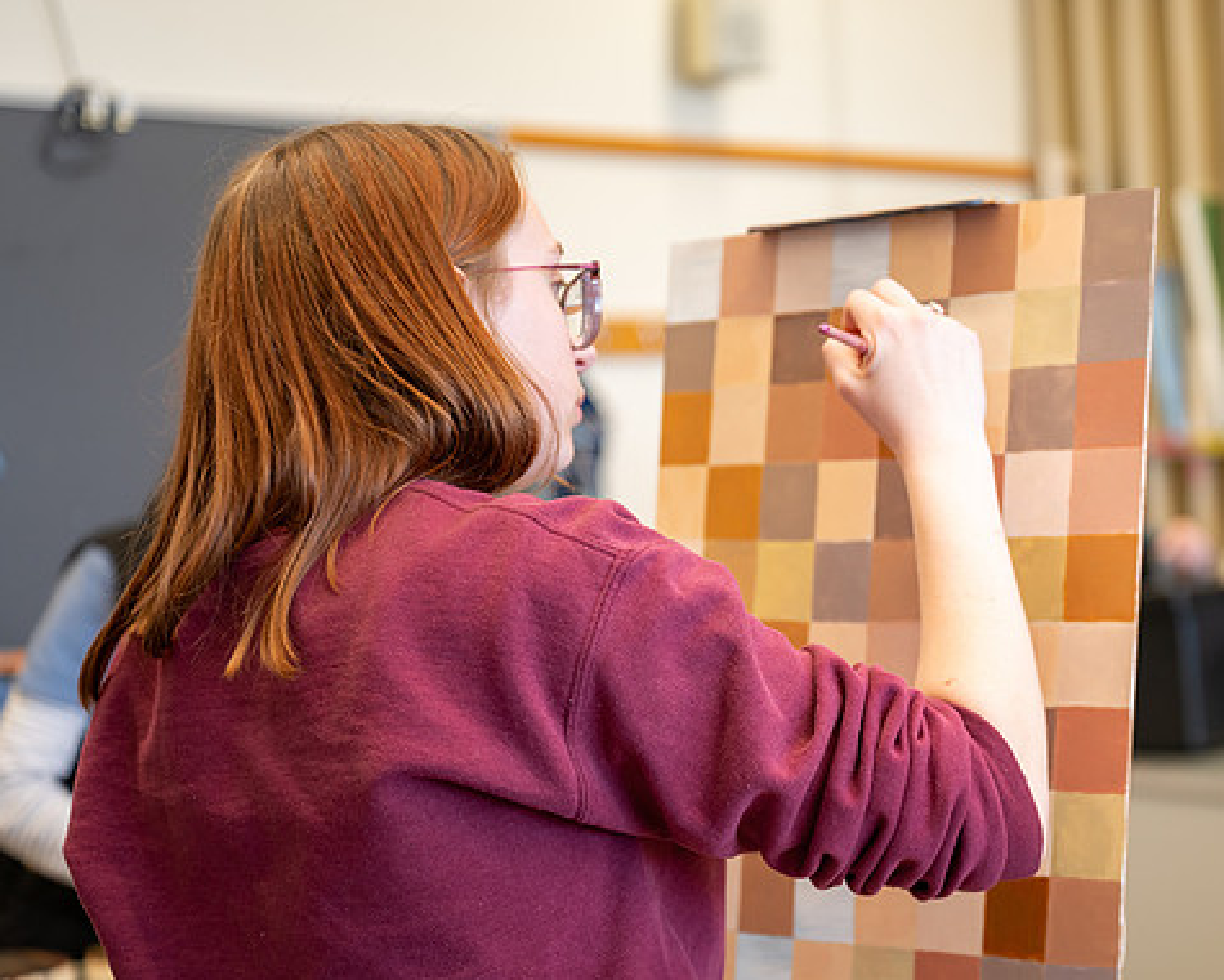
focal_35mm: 76
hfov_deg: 24.9
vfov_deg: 20.1
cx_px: 867
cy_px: 578
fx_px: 2753
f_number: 2.8
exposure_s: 1/100
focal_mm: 57
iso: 320
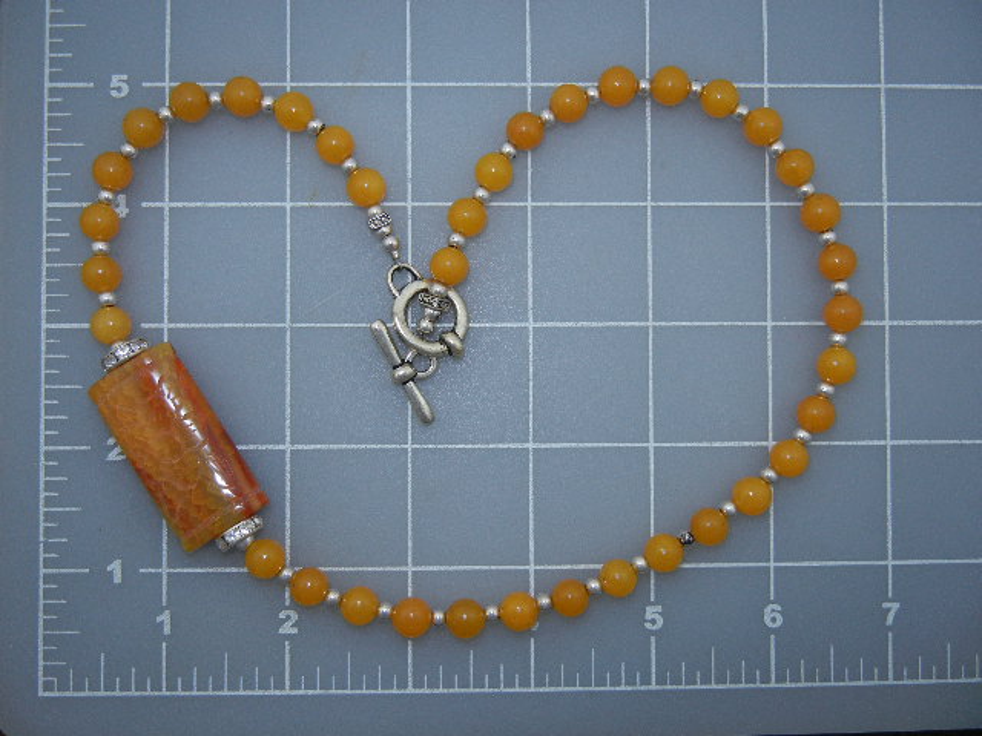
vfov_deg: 41.8
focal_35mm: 34
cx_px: 491
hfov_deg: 54.0
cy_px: 368
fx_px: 965
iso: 200
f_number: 3.6
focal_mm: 6.2
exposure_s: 1/30
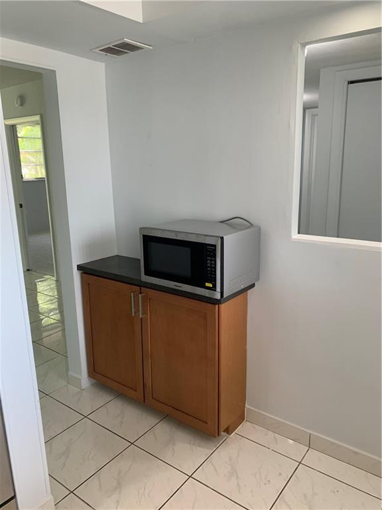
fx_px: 383
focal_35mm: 26
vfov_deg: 67.3
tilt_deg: -14.5
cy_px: 255
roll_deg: +1.3
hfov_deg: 53.1
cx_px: 191
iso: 80
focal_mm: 4.25
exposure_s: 1/120
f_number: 1.8
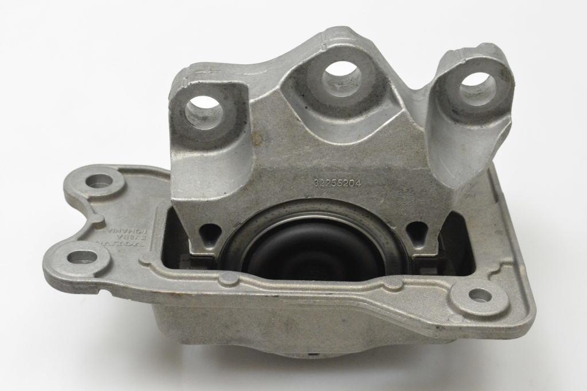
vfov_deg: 19.7
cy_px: 196
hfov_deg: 29.3
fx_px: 1125
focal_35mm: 69
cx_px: 294
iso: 6400
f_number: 10
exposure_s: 1/400
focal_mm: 46
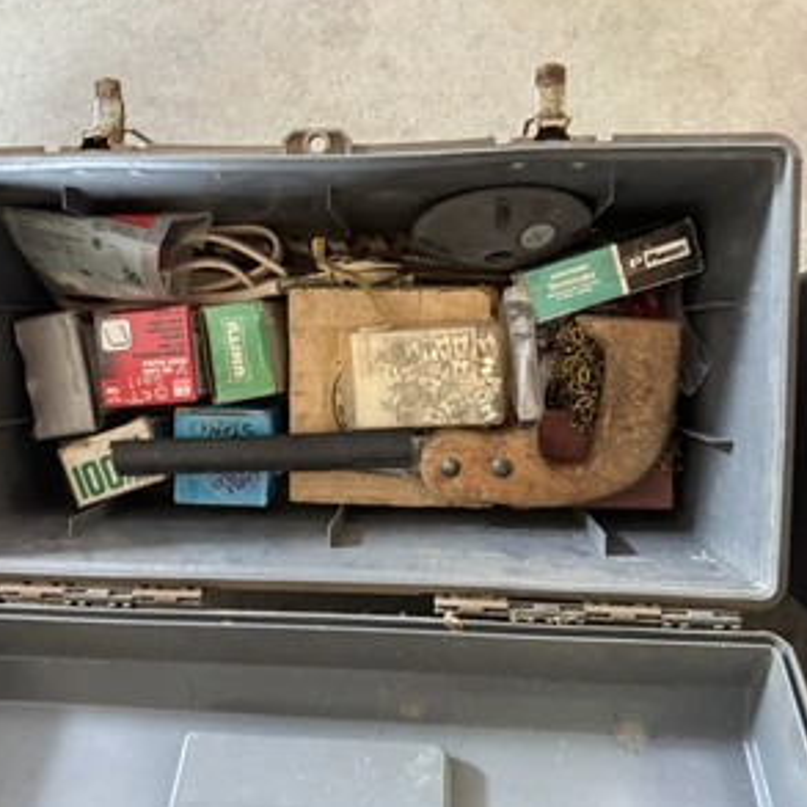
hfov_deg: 55.6
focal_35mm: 29
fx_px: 765
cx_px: 375
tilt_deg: -82.0
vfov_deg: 55.6
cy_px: 399
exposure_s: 1/40
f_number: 1.78
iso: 800
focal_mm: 6.76
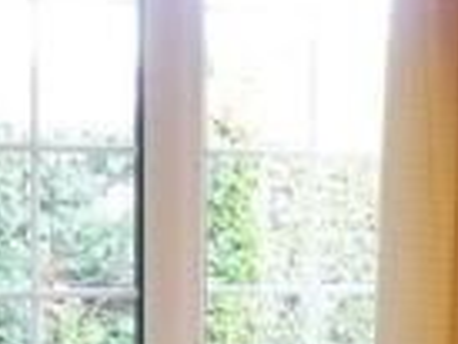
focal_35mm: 115
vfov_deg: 12.6
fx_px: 1523
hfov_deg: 17.1
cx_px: 145
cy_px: 422
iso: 250
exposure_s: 1/30
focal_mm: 4.8
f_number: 2.8
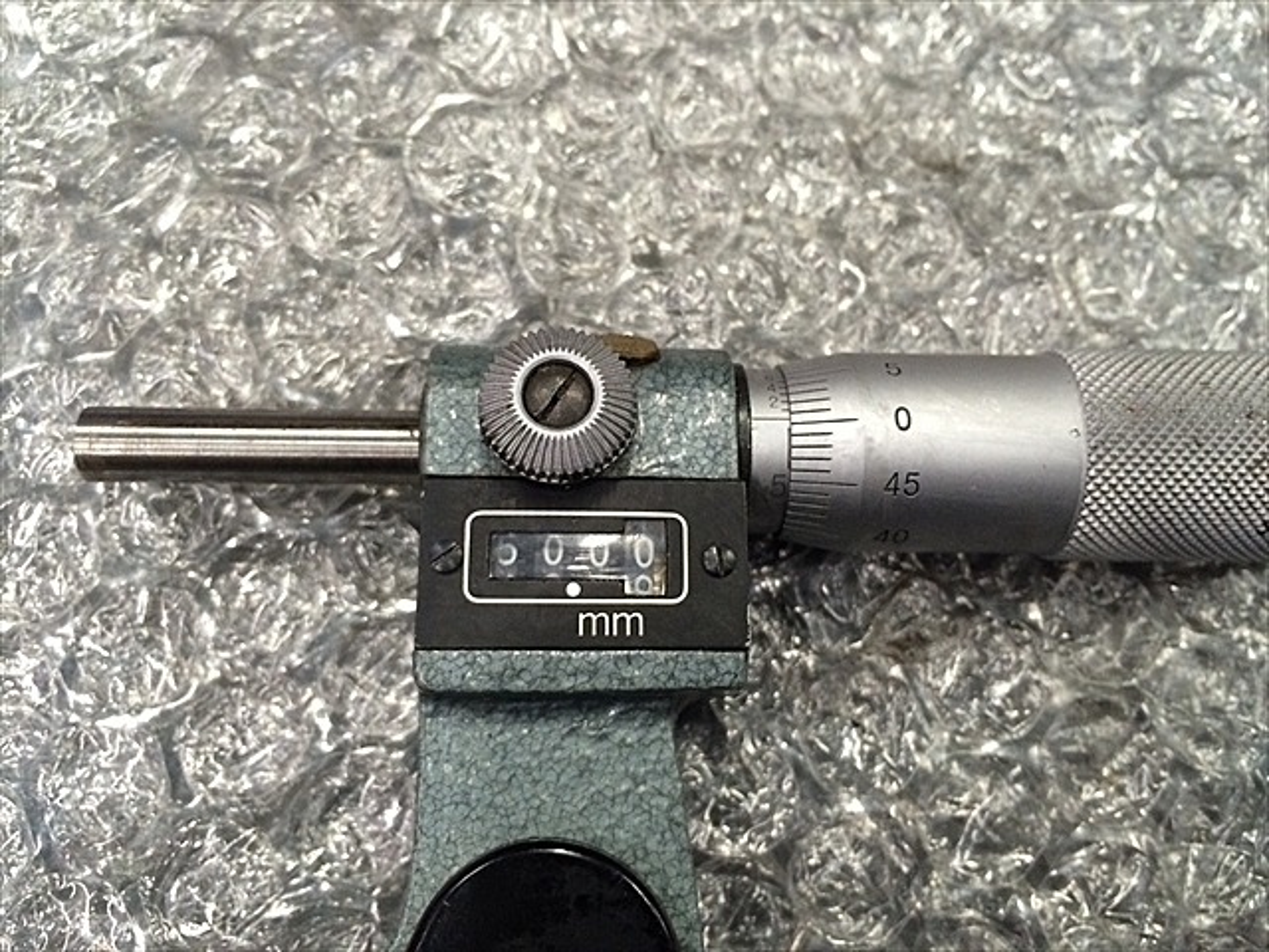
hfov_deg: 61.7
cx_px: 634
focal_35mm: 29
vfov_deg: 48.2
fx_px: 1063
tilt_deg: -75.8
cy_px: 476
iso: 200
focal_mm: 4.15
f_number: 2.2
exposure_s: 1/30
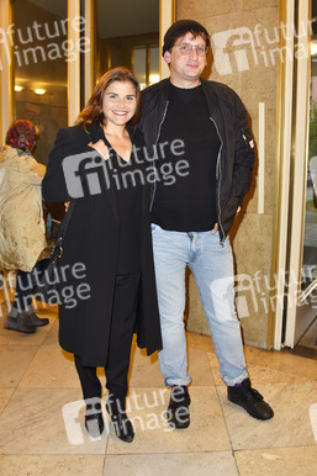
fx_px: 383
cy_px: 231
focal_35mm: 29
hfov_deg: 44.9
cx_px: 162
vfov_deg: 63.7
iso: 640
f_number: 5.6
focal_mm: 28
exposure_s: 1/60
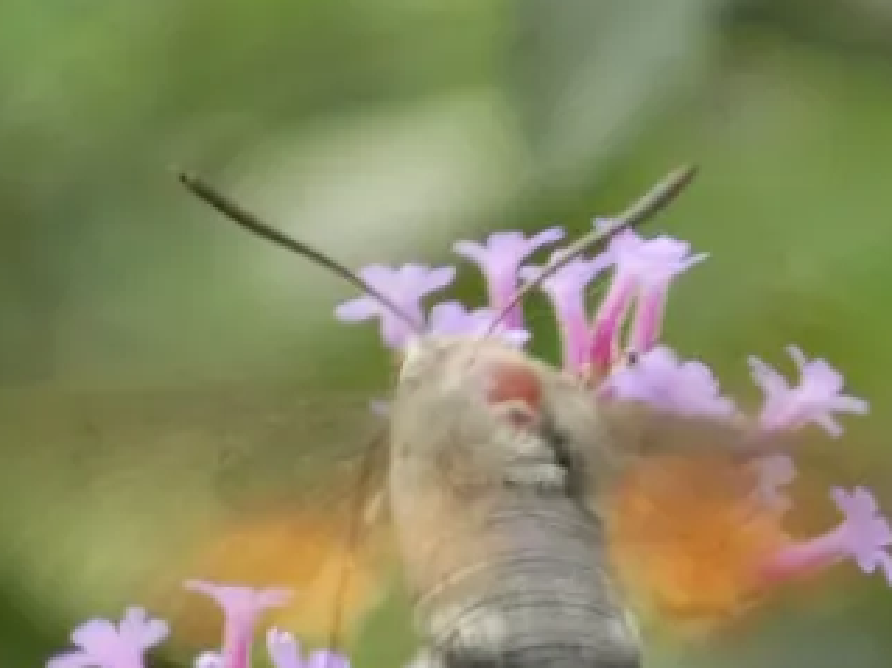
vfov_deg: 1.1
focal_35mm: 1366
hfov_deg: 1.5
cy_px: 576
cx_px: 389
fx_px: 35186
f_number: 5.6
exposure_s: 1/100
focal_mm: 121.9
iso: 400
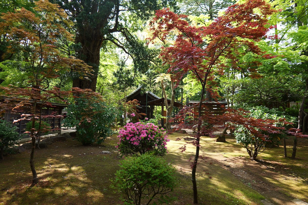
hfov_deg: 84.0
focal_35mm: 20
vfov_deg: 61.9
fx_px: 171
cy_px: 102
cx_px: 154
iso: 100
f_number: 3.5
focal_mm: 20
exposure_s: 1/80
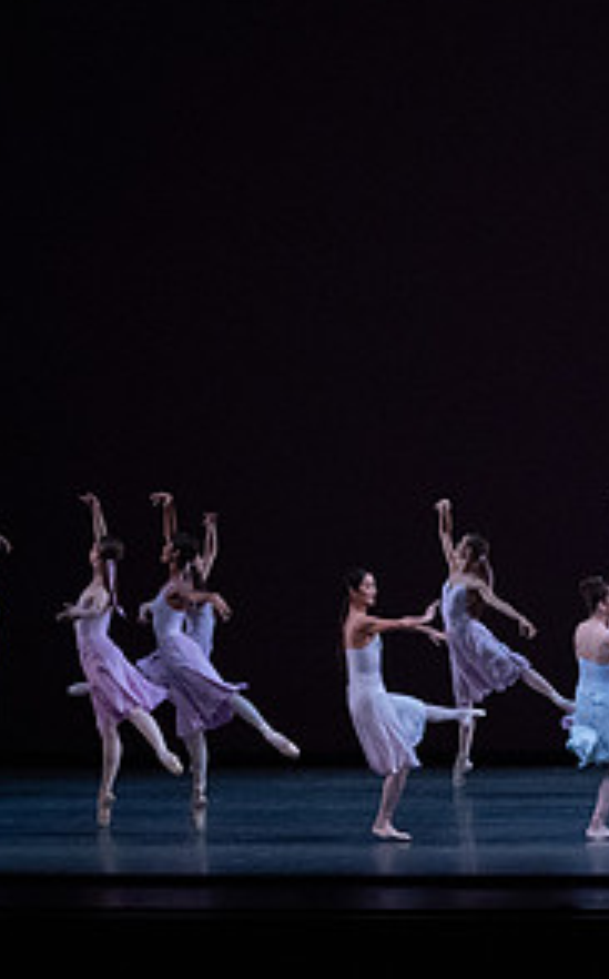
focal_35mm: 141
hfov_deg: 9.1
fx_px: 3755
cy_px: 381
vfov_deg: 14.8
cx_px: 792
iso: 12800
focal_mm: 70
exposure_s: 1/400
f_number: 13
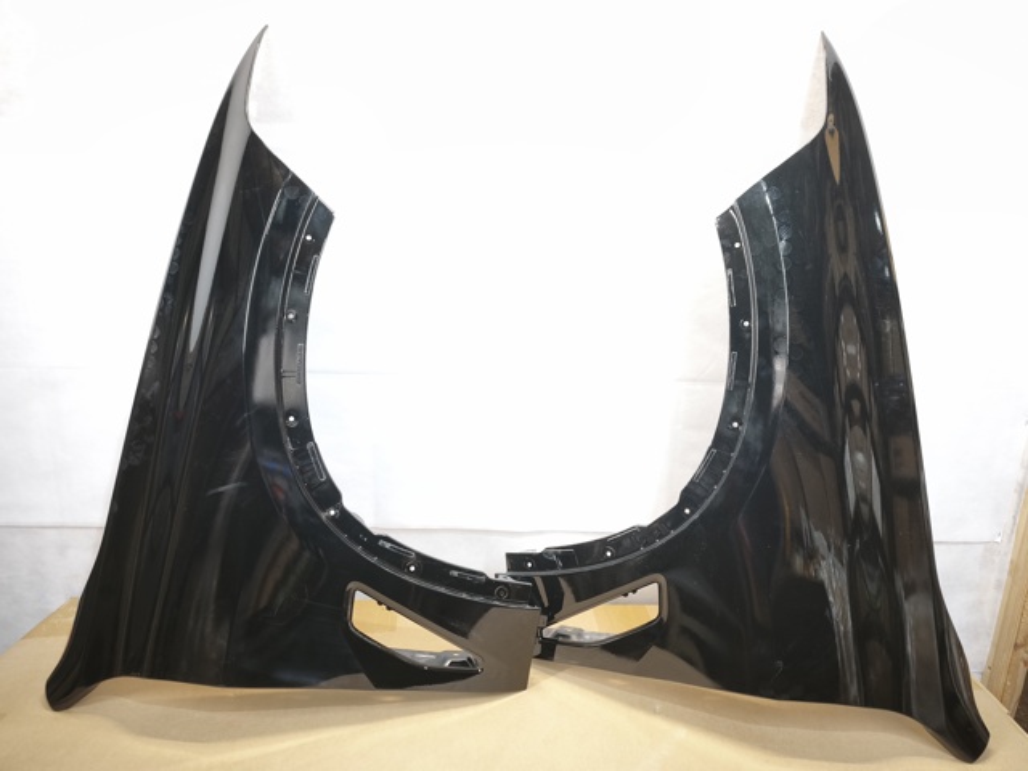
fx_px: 683
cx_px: 514
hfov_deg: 73.9
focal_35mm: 23
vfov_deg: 58.9
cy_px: 386
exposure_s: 1/50
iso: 320
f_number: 1.62
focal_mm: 6.45
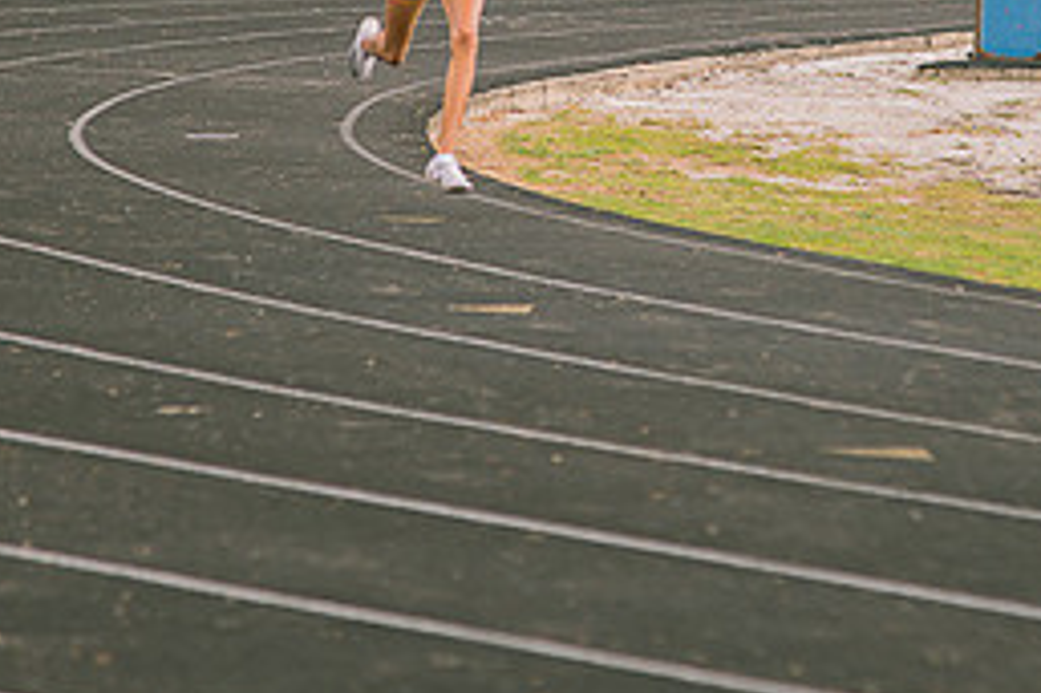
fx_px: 7831
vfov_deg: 5.1
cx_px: 624
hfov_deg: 7.6
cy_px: -32
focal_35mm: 271
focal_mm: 120
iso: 200
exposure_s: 1/200
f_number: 4
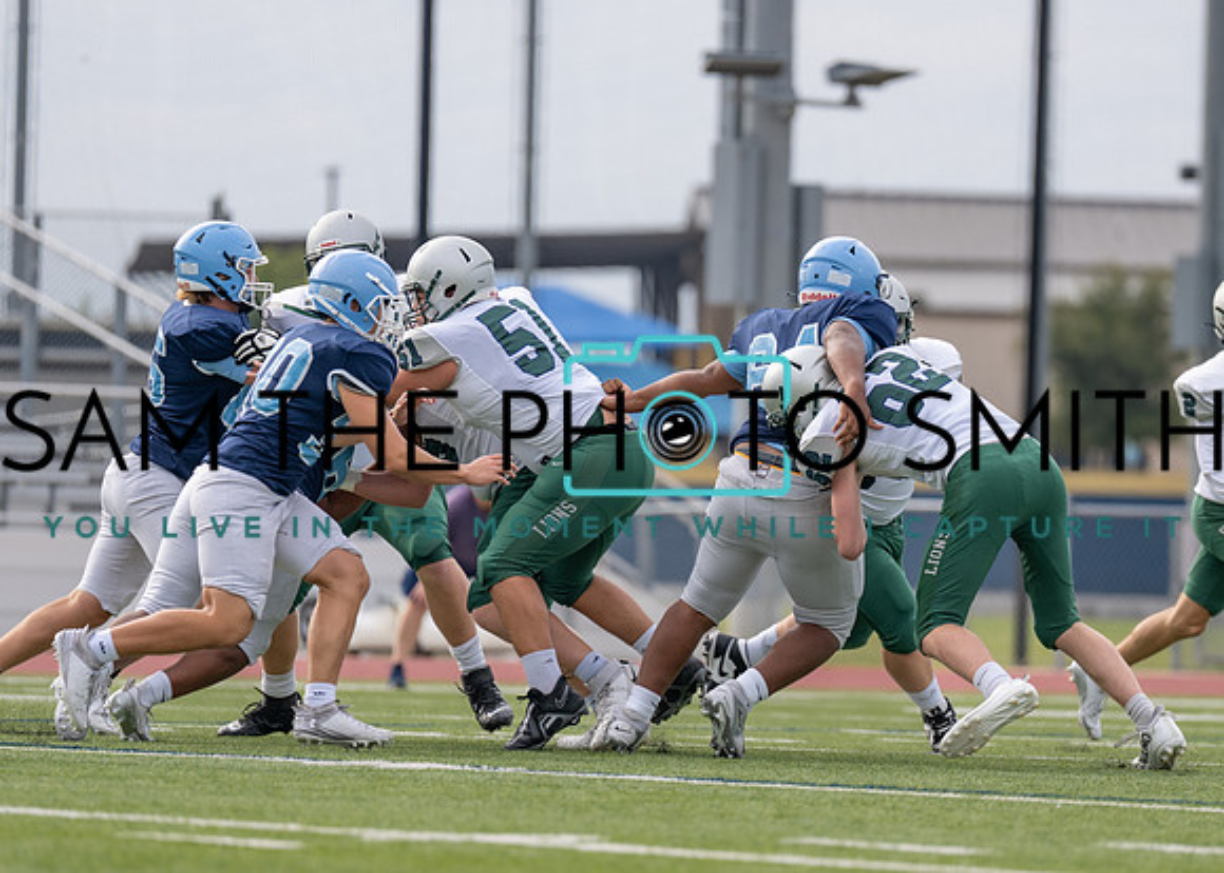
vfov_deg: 4.2
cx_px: 819
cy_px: 475
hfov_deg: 5.9
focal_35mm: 342
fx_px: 11901
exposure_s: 1/1250
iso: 100
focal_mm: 200
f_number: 2.8
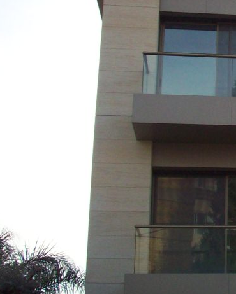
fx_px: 873
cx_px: 392
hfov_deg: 14.1
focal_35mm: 100
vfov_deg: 19.1
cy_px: 107
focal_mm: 6.2
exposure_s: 1/608
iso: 80
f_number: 2.8
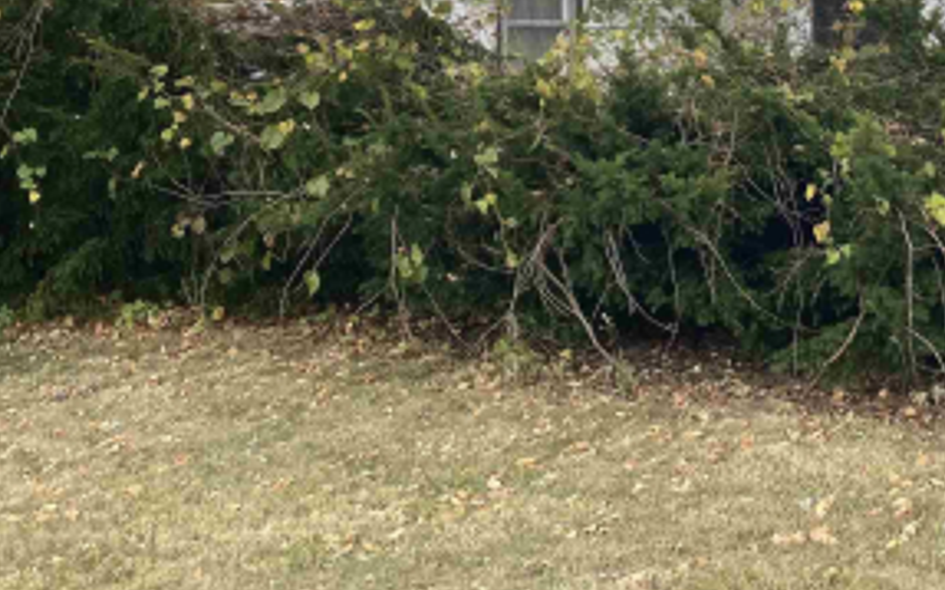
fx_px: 1647
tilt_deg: +12.0
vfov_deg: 18.9
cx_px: 775
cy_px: -165
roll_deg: +1.0
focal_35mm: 64
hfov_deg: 31.1
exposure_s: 1/582
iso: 32
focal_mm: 4.25
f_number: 1.8
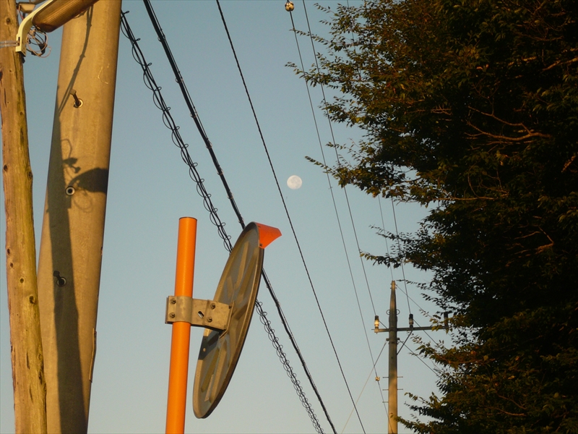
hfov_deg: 19.3
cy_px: 217
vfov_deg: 14.5
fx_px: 1703
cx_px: 289
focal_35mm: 102
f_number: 5.6
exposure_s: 1/250
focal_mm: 16.8
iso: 100
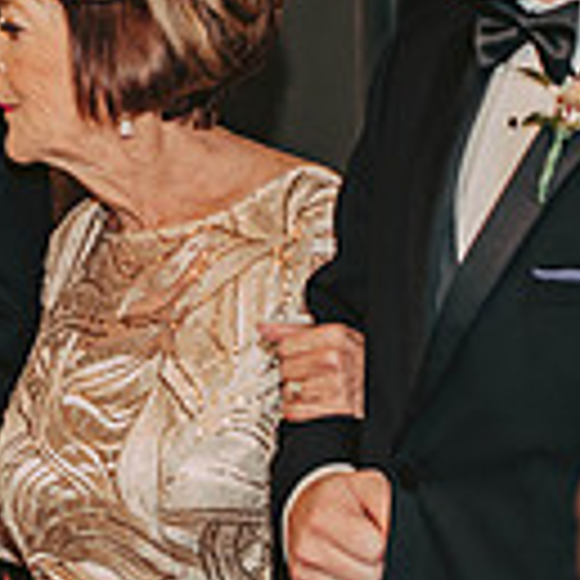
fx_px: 5080
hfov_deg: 6.5
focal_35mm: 268
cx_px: 94
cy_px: 164
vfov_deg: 6.5
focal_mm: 70
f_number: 3.2
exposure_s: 1/60
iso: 500
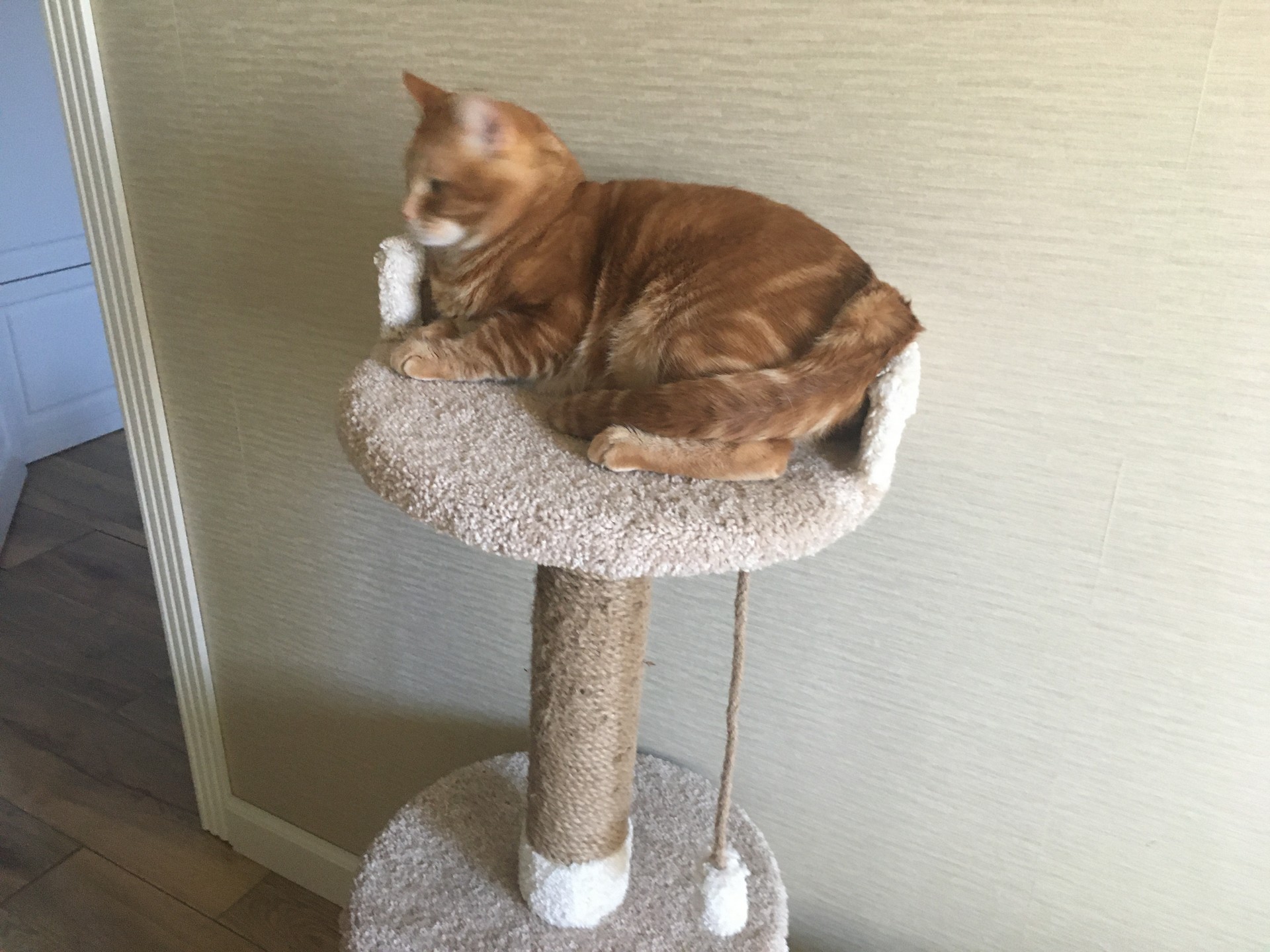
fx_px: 1064
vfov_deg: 48.2
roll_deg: -0.5
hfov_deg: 61.7
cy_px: 476
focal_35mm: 29
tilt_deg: -25.3
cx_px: 635
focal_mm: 4.15
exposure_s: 1/20
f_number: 2.2
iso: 200
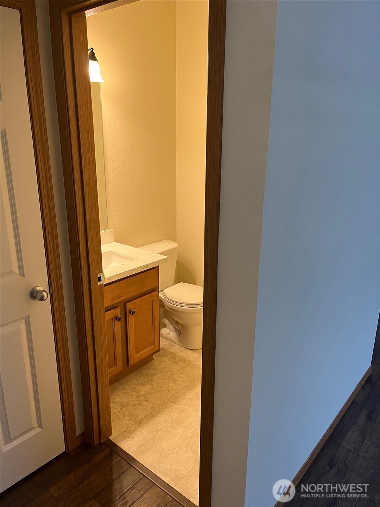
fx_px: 381
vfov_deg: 67.3
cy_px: 254
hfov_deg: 53.1
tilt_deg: -17.0
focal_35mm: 26
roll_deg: -0.6
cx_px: 190
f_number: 1.6
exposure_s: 1/60
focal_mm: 5.1
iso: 125
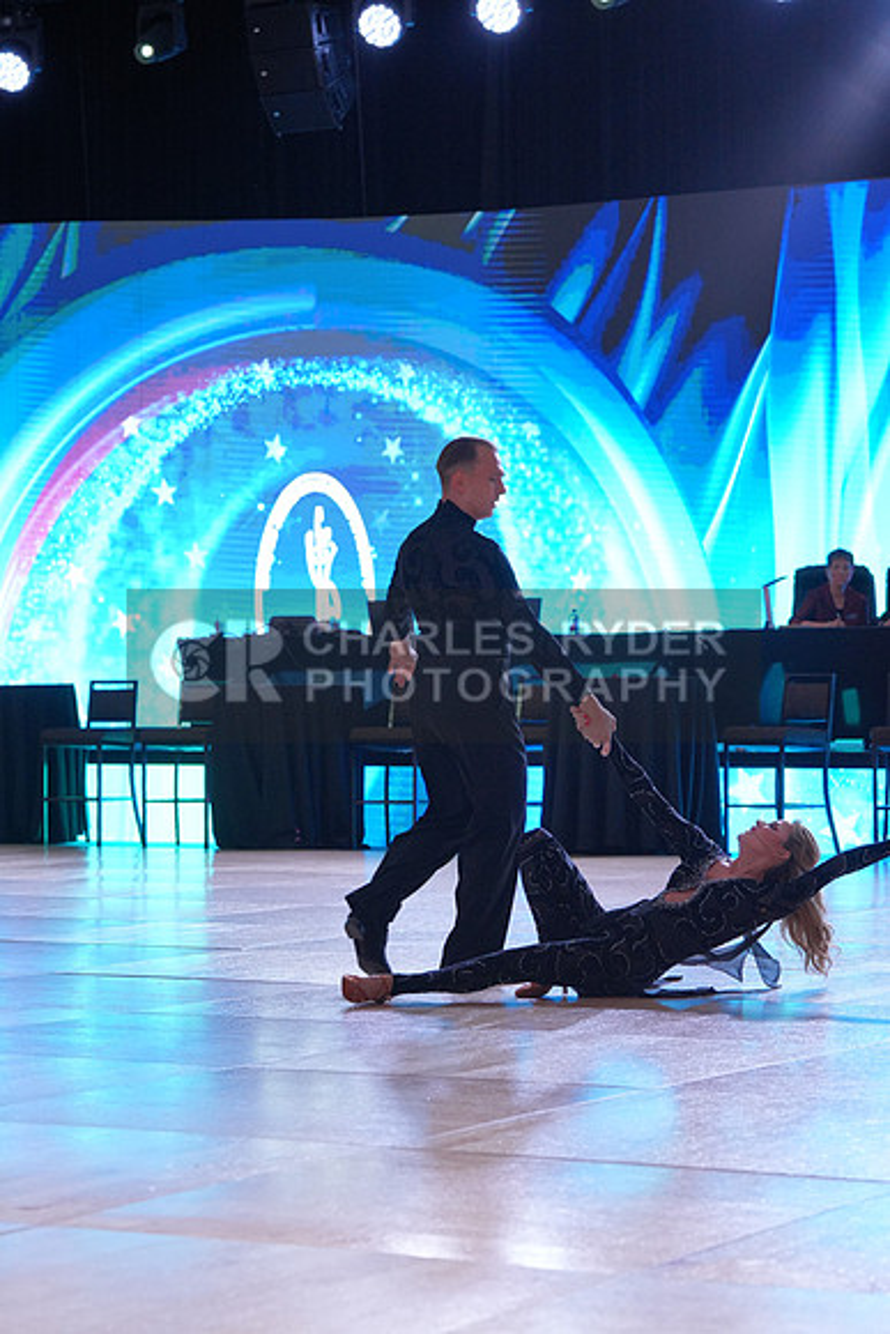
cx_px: 445
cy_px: 667
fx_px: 3409
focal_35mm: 92
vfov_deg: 22.1
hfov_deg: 14.9
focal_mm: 92
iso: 2000
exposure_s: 1/400
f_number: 5.6
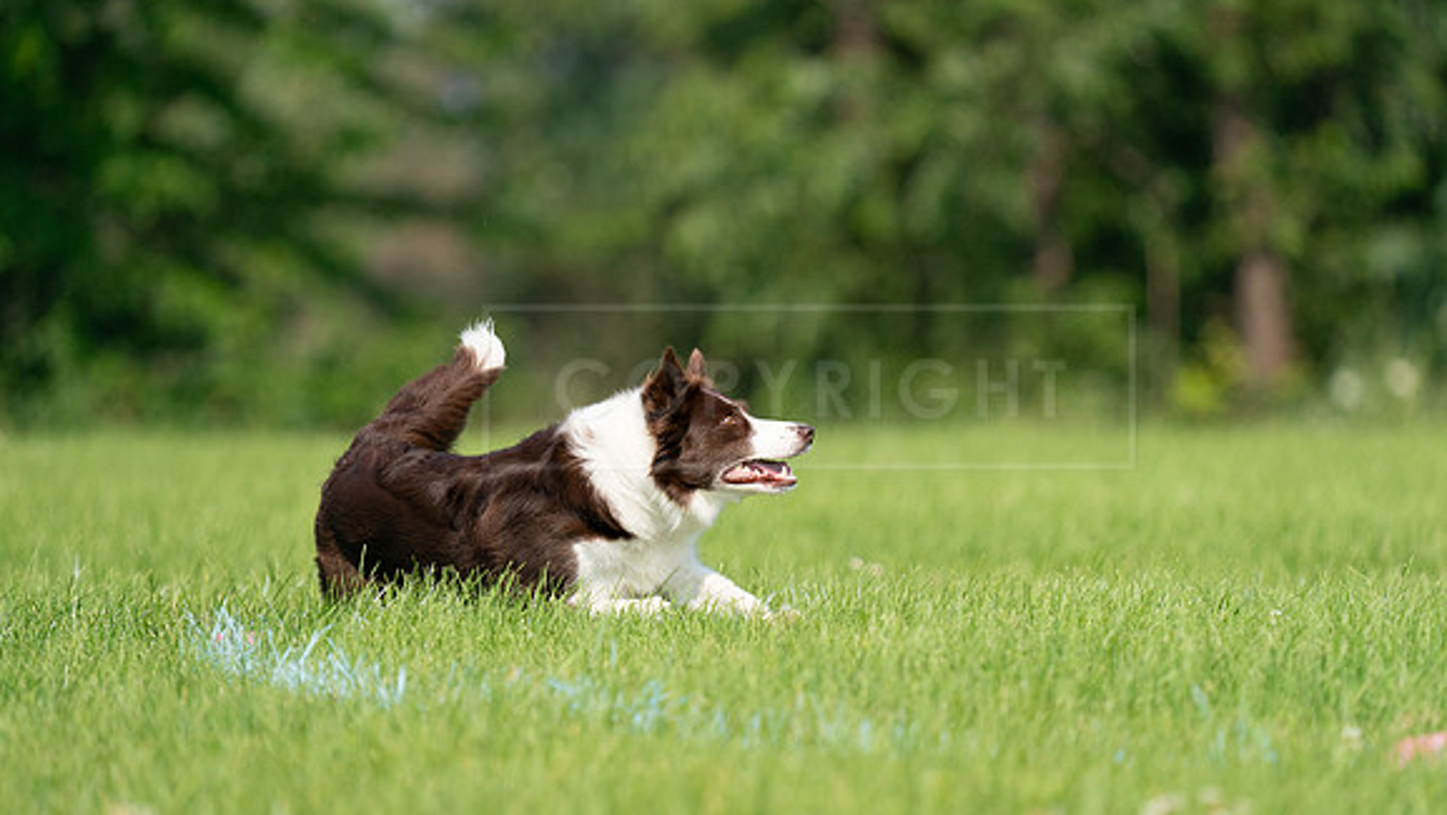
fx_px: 18423
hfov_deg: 4.5
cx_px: 722
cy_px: 430
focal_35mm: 480
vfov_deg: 2.5
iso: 1250
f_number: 6.3
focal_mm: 456
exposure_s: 1/4000
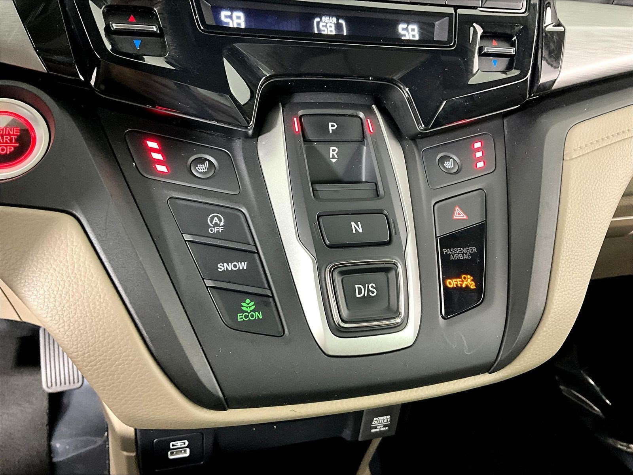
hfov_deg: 61.7
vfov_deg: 48.2
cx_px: 316
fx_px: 530
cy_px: 238
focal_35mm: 29
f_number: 1.8
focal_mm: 3
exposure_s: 1/44
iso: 320
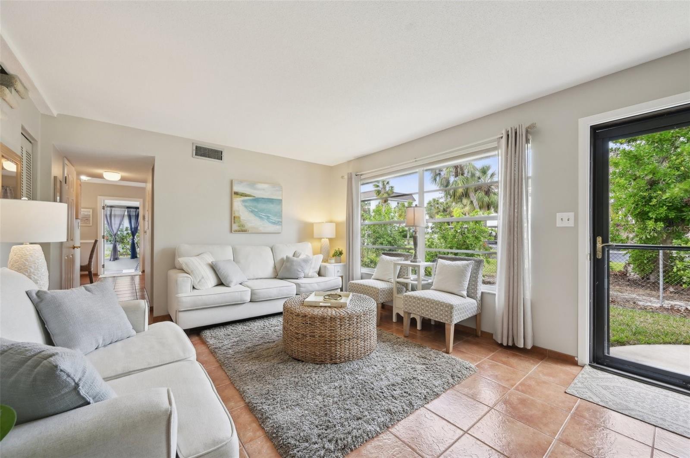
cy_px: 229
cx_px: 345
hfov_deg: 104.3
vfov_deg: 81.1
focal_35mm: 14
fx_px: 268
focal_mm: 14
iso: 400
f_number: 8
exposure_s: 1/60
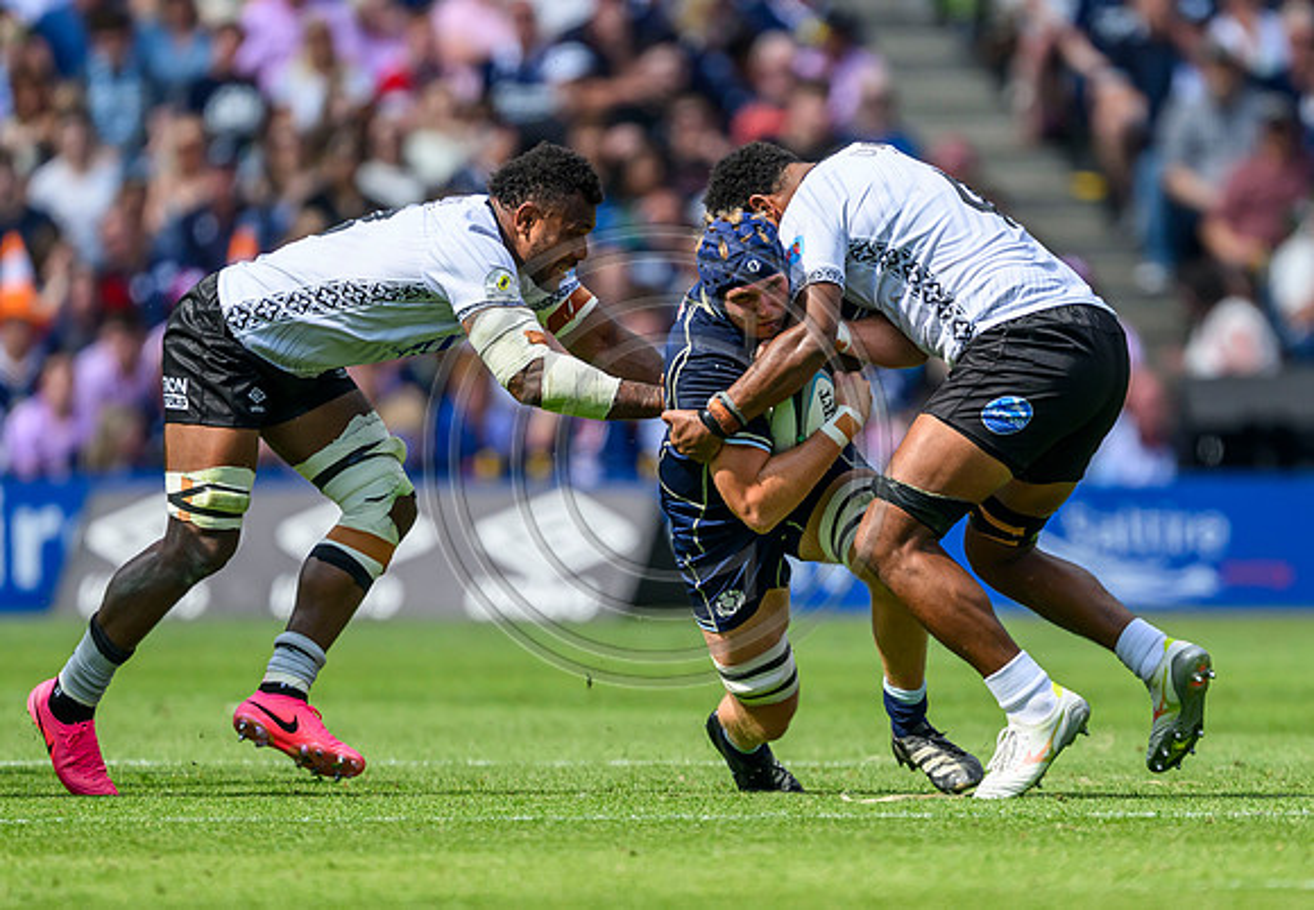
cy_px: 545
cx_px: 851
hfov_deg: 2.2
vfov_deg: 1.5
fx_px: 34990
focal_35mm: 947
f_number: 4
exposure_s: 1/4000
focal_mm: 560
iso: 500
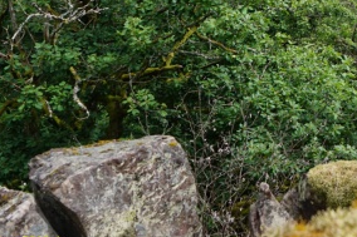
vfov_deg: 16.2
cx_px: 412
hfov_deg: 23.7
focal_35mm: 79
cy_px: -85
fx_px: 783
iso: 100
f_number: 8
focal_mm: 28
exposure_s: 1/100
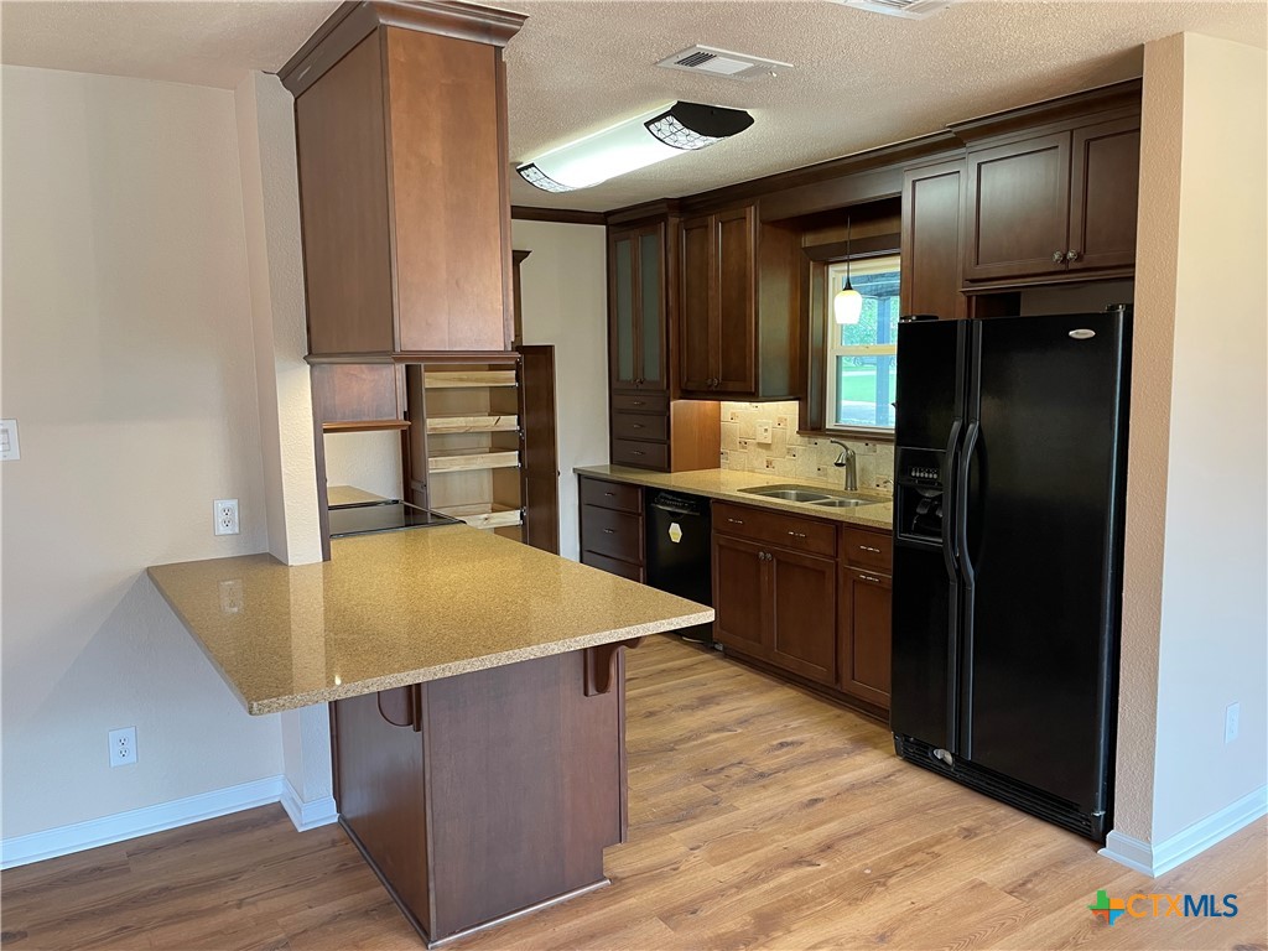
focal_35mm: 26
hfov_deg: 67.3
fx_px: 952
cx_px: 634
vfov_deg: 53.1
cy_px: 476
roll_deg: +1.2
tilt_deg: -7.3
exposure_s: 1/60
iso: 100
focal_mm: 4.2
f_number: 1.6
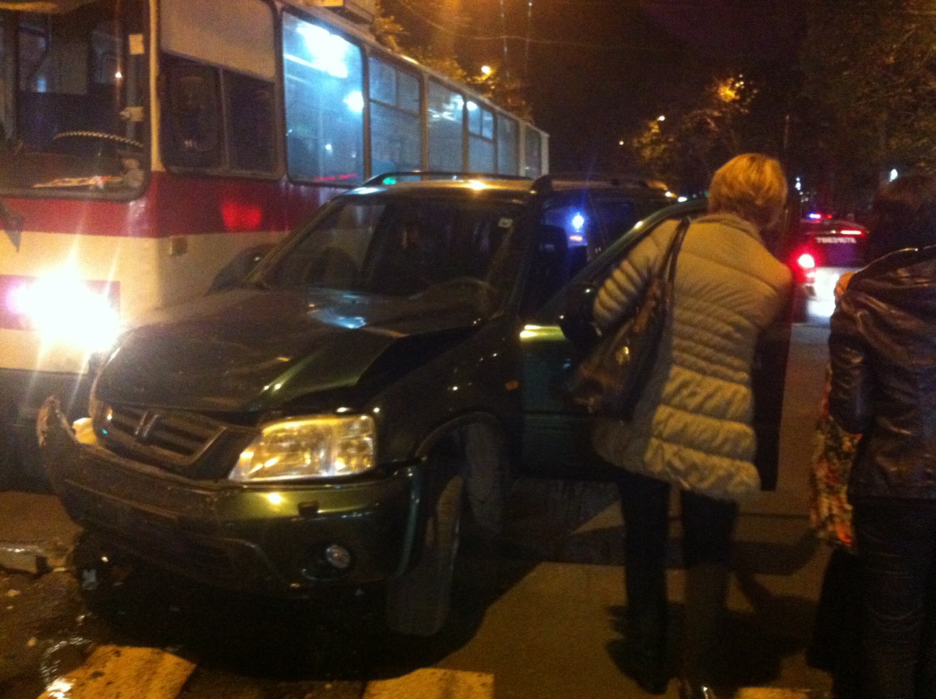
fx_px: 945
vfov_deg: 40.6
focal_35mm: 35
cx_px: 468
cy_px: 350
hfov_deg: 52.7
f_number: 2.8
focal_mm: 3.85
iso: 1000
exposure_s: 1/15
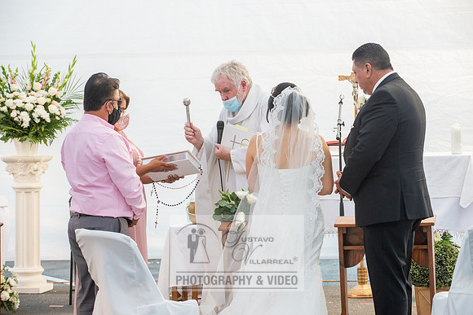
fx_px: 1722
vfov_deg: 10.5
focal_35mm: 131
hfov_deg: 15.6
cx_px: 236
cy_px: 158
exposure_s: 1/125
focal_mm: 130
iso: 800
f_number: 6.3
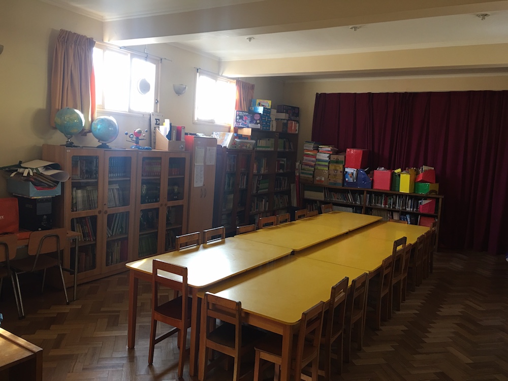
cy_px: 190
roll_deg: -3.5
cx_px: 254
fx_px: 426
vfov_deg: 48.2
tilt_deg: -5.1
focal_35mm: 29
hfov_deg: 61.7
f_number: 2.2
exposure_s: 1/17
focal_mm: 4.15
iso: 50
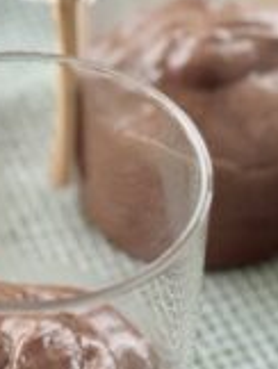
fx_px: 1581
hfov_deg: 10.0
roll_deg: -4.3
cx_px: 104
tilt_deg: -43.0
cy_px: 153
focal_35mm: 148
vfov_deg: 13.3
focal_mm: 6.86
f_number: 1.78
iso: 100
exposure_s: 1/124
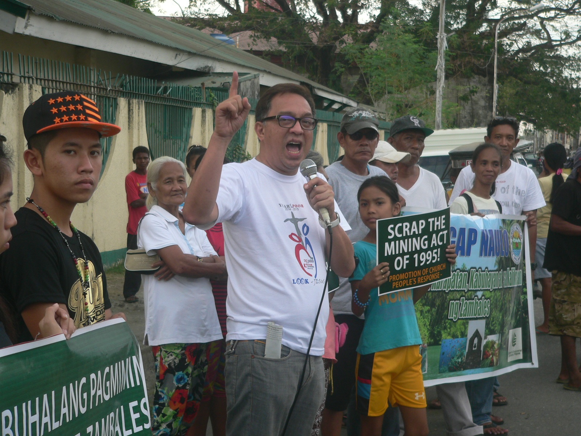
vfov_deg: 20.2
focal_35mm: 73
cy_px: 218
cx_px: 290
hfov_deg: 26.7
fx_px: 1225
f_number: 2.8
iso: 80
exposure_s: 1/100
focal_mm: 12.1
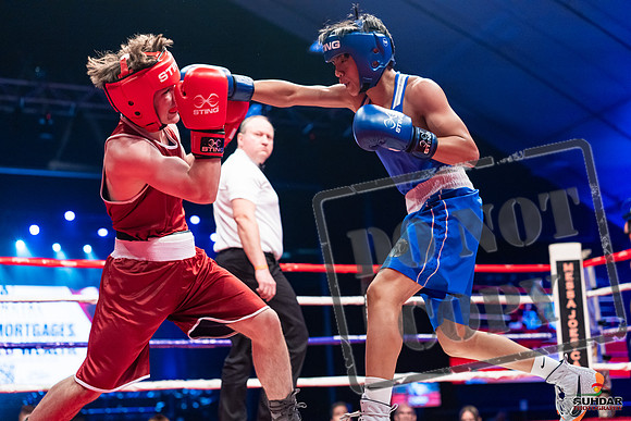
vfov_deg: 27.0
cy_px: 210
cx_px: 316
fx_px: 877
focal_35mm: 50
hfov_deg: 39.6
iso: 3200
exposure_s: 1/1000
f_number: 2.5
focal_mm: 50
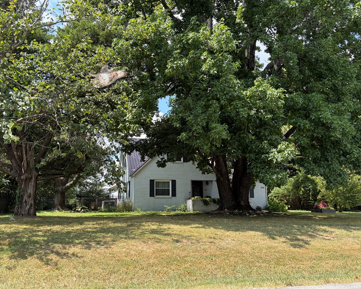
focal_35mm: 30
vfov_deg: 48.5
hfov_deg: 58.7
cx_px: 171
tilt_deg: +13.2
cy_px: 146
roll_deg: -0.7
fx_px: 321
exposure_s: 1/945
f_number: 1.6
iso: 50
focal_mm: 5.96
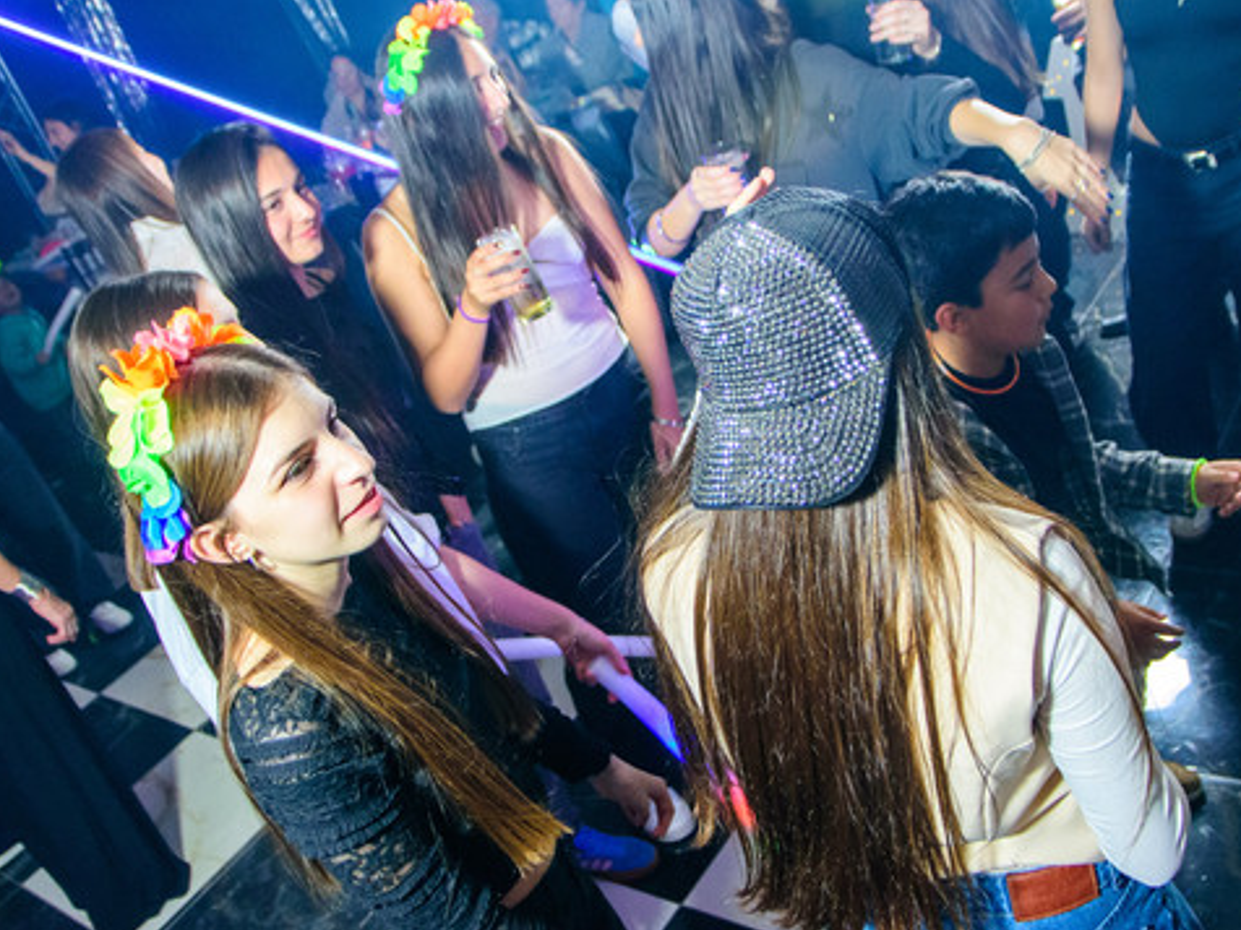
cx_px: 675
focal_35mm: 33
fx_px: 1183
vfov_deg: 42.9
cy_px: 423
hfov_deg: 55.3
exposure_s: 1/160
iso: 2500
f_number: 2.8
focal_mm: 17
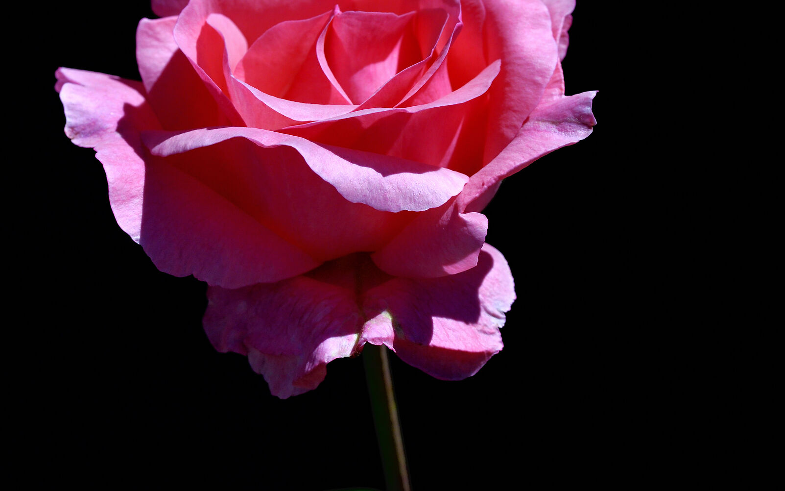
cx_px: 329
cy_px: 113
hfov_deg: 10.2
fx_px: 4407
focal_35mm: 206
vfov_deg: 6.4
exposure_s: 1/3200
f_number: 7.1
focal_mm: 90
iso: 400
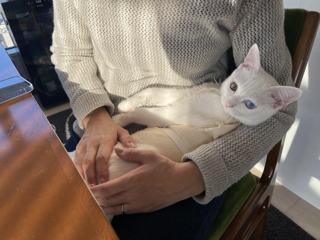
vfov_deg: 53.1
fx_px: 240
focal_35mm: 26
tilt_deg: -35.2
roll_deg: +5.6
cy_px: 120
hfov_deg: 67.3
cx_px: 160
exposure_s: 1/582
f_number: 1.8
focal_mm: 4.25
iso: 32
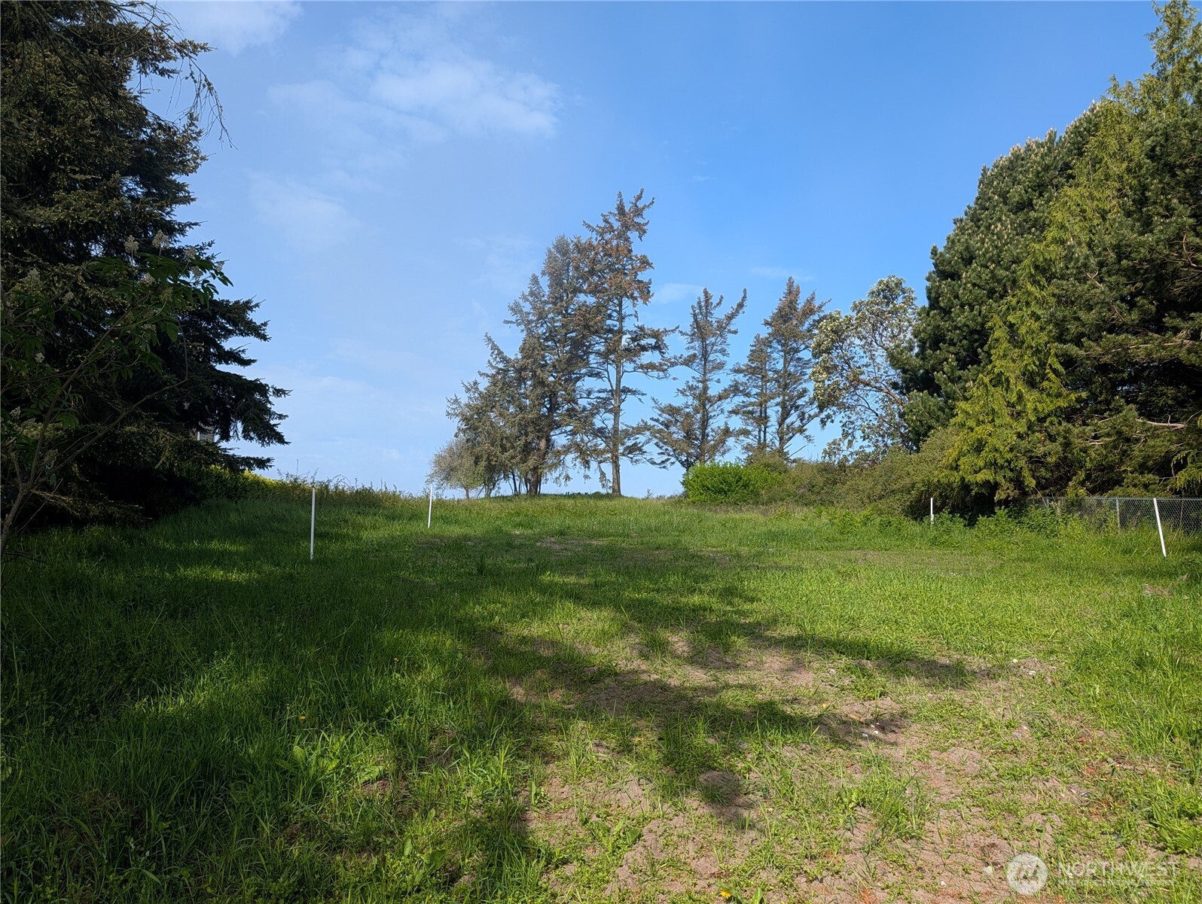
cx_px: 601
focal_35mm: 24
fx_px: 834
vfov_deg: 56.9
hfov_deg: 71.5
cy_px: 452
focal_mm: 6.9
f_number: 1.68
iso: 20
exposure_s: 1/789
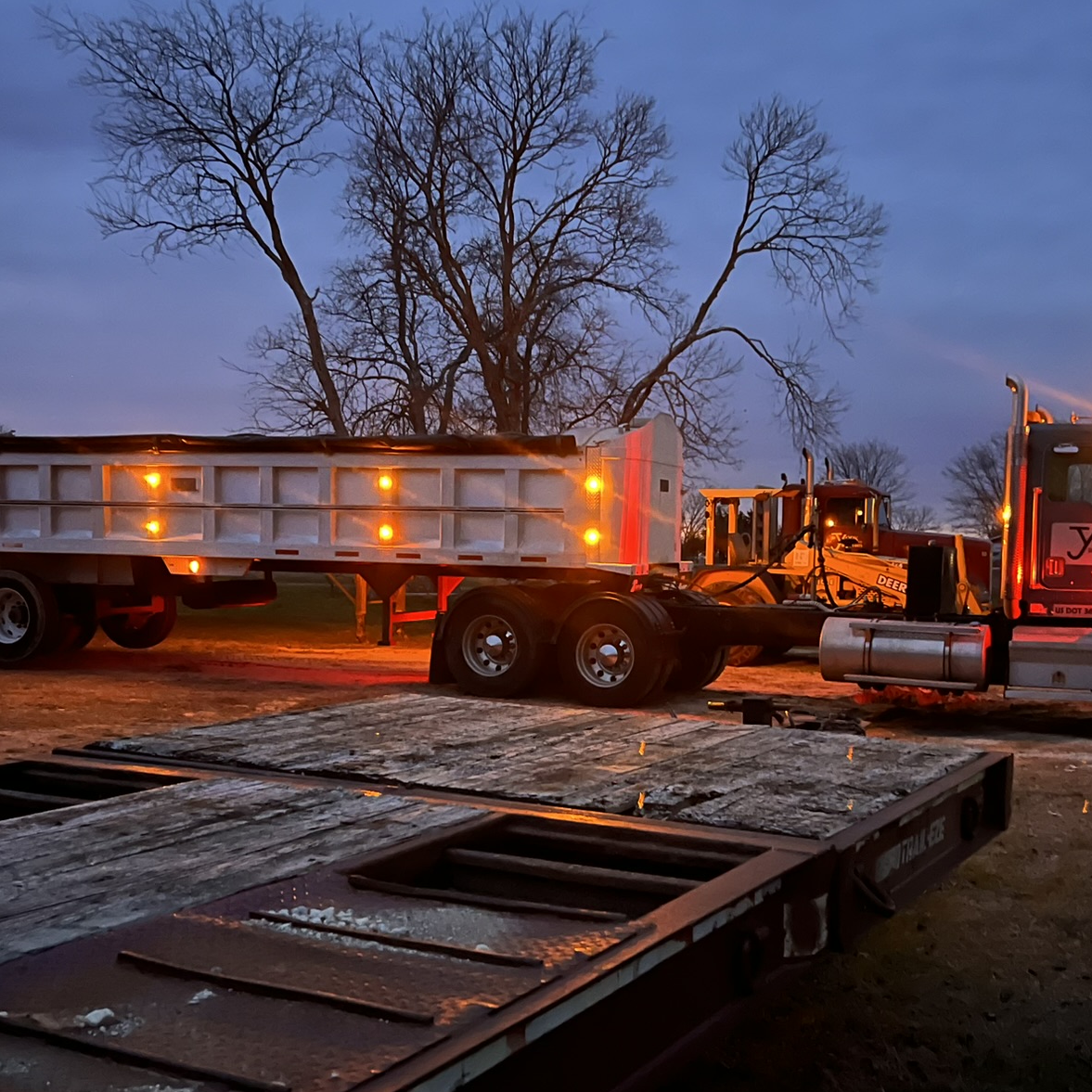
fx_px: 1428
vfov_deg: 41.8
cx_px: 623
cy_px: 607
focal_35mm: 40
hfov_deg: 41.8
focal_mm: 5.7
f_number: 1.5
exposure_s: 1/5
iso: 1250
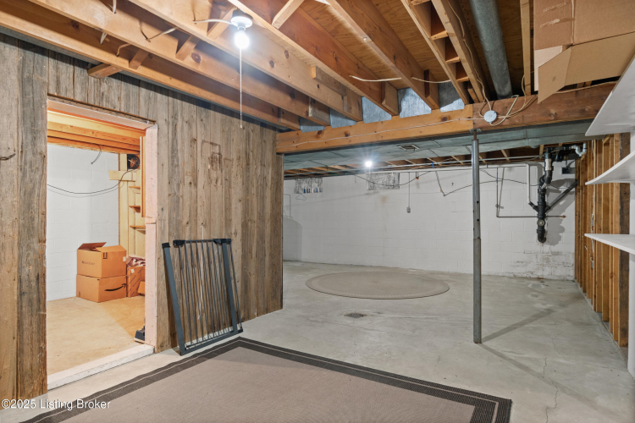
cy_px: 212
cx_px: 318
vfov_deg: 63.2
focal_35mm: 20
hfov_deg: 85.4
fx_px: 344
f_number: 9
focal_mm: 13
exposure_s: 4
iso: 400
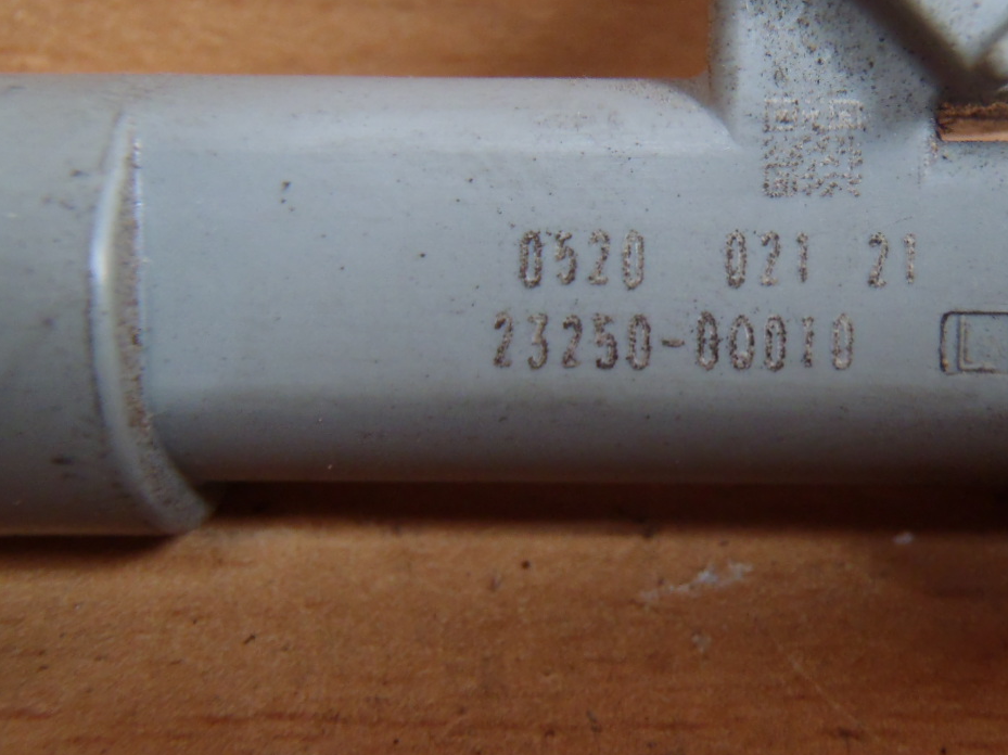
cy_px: 369
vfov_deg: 28.5
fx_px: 1485
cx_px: 688
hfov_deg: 37.0
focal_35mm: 51
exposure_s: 1/4
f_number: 4.7
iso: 320
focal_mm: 6.64
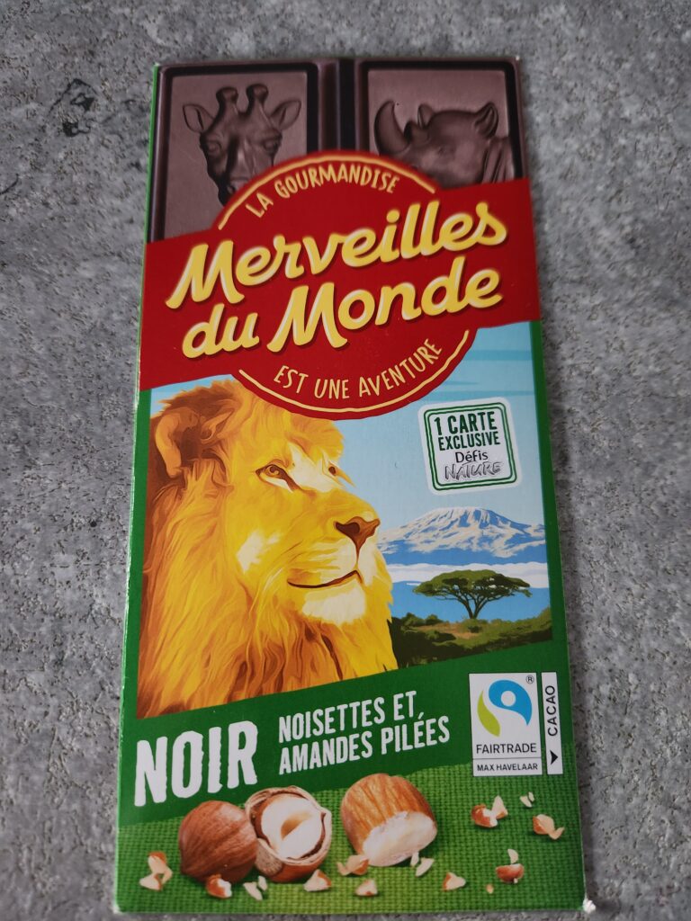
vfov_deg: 73.9
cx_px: 346
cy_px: 460
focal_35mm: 23
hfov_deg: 58.9
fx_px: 612
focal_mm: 5.4
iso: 500
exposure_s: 1/24
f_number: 1.8
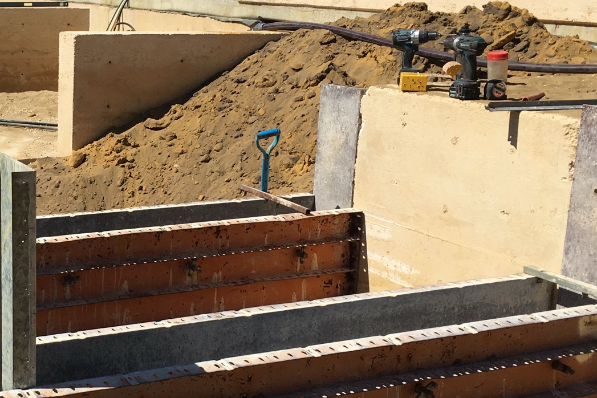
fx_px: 978
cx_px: 59
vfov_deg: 23.0
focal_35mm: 59
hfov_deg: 32.3
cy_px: 217
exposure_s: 1/2331
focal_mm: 4.15
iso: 25
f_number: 2.2
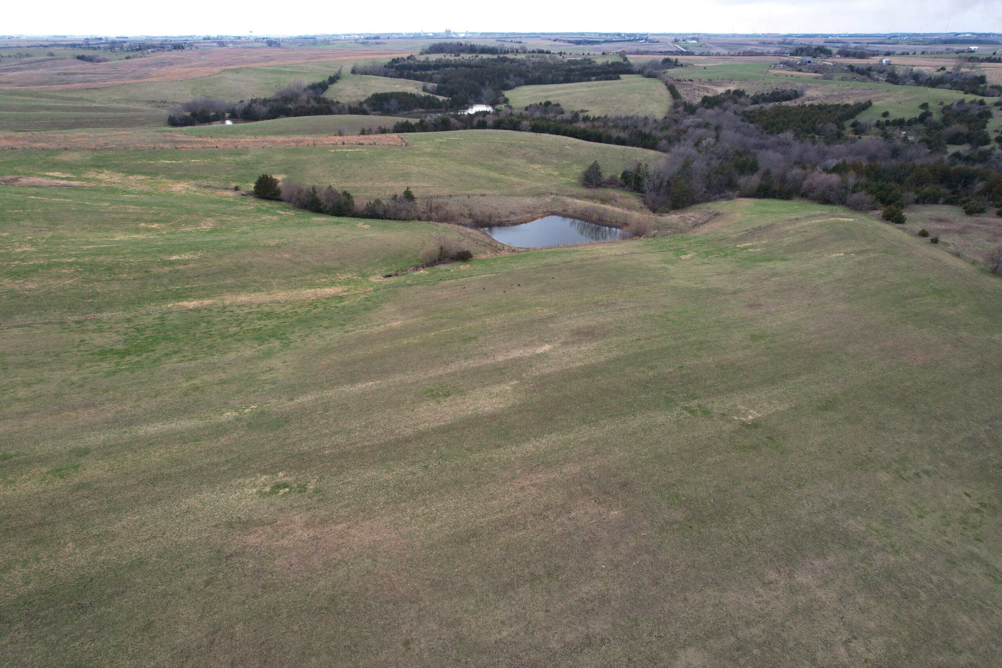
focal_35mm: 22
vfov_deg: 57.2
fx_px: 612
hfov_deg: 78.6
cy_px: 334
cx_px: 501
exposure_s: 1/350
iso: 100
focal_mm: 8.4
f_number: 2.8
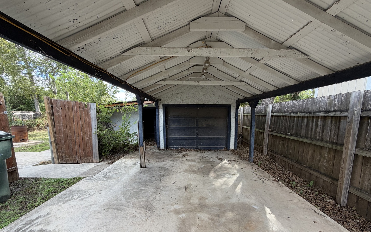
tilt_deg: -6.9
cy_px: 135
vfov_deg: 74.2
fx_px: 152
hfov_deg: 101.5
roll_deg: -0.1
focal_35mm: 15
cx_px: 185
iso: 50
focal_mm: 2.22
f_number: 2.2
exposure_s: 1/121
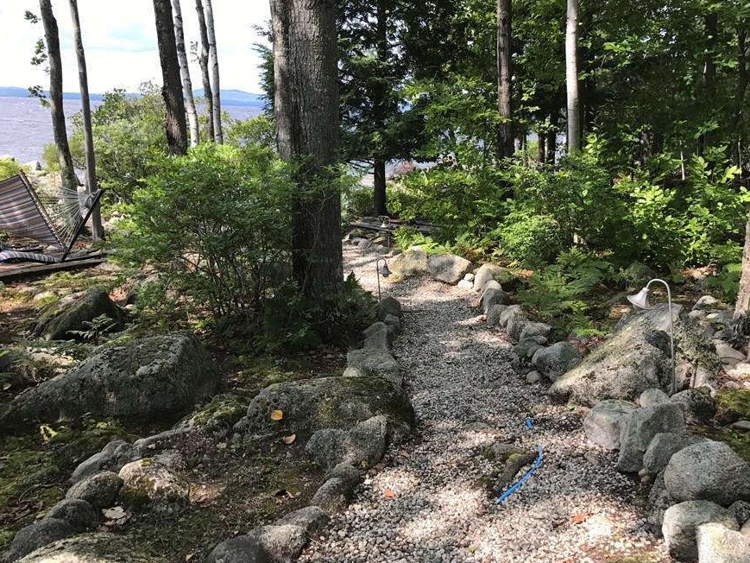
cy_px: 237
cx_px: 424
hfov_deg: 55.2
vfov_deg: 42.8
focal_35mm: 33
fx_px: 715
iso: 20
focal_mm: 3.99
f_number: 1.8
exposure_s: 1/577
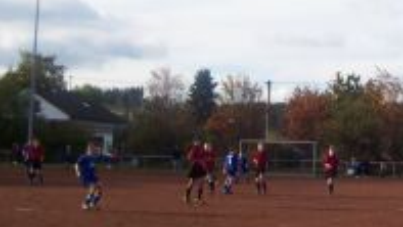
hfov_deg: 25.4
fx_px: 877
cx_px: 323
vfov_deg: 14.7
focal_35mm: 82
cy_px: 76
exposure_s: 1/350
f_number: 5.6
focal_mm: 5.6
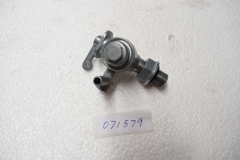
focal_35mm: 27
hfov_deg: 67.4
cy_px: 80
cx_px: 120
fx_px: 180
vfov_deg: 47.9
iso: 800
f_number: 5.6
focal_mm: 18
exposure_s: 1/125
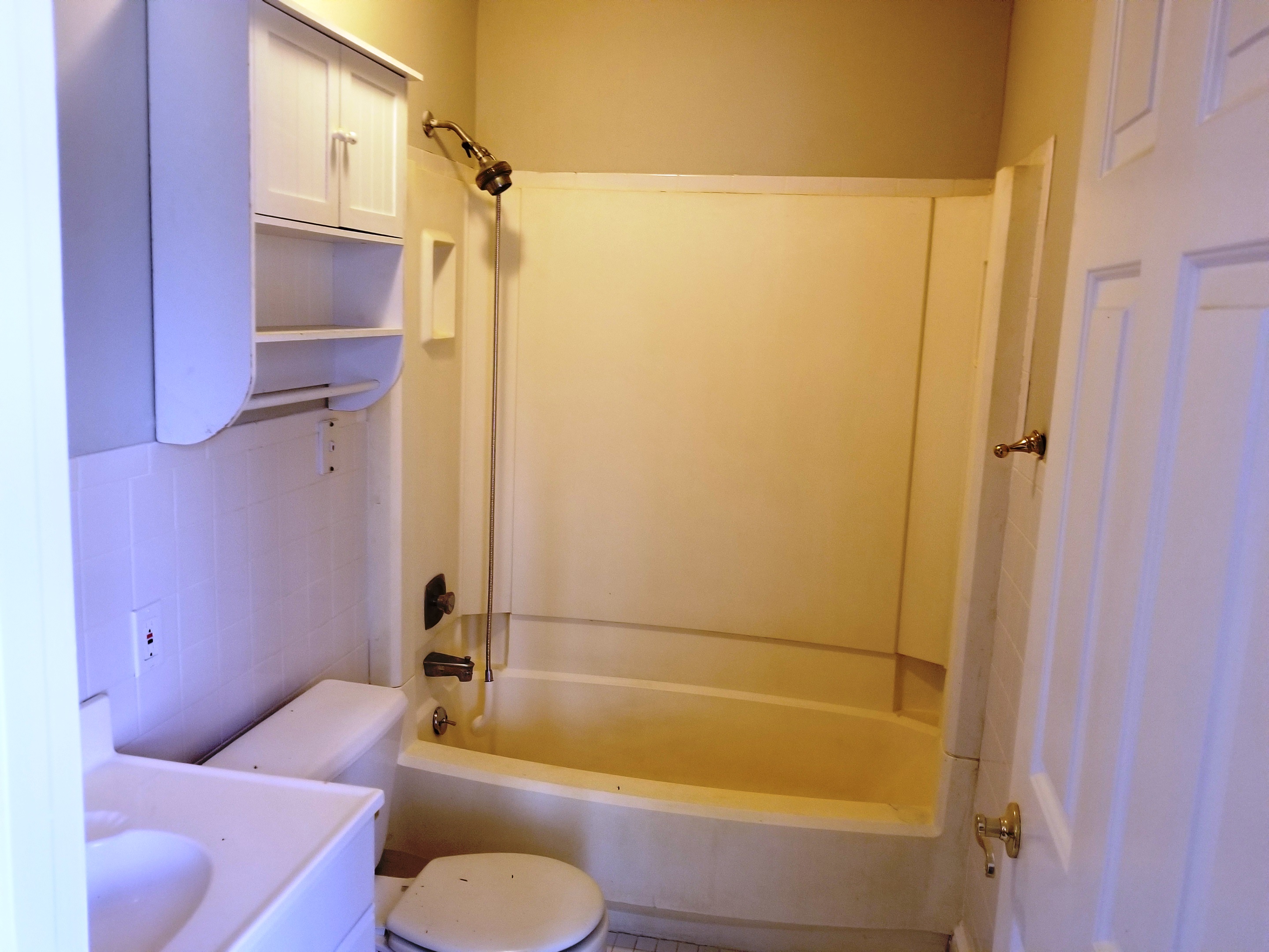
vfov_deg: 53.1
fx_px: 953
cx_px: 634
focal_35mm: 26
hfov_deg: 67.3
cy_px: 476
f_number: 1.7
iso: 200
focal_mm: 4.25
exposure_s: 1/30
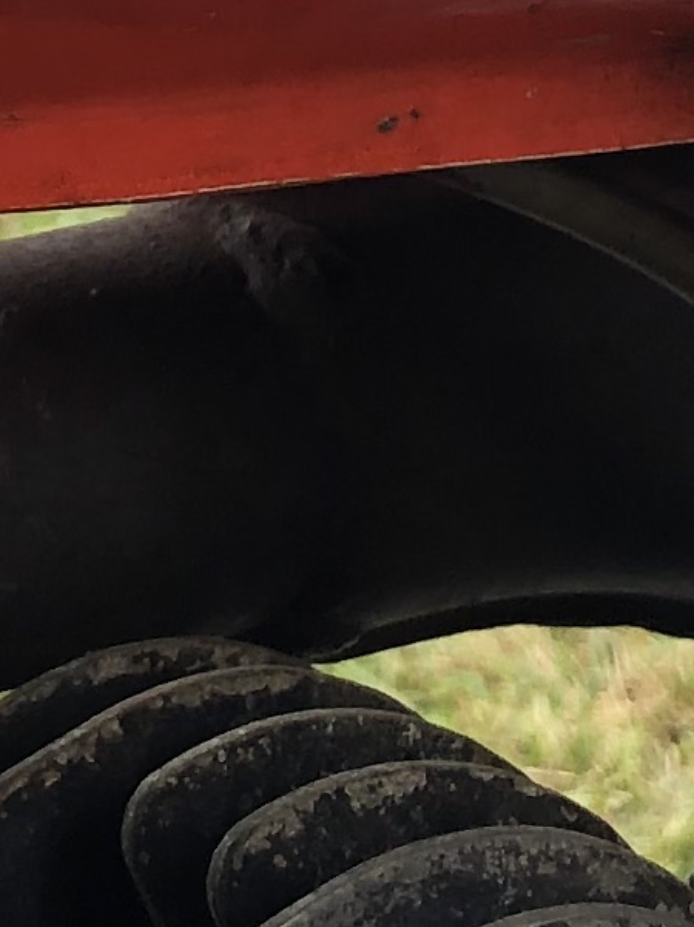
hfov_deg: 7.8
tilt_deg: -14.1
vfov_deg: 10.3
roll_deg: -2.7
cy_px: -267
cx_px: -120
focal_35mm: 188
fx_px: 5031
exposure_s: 1/135
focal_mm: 3.99
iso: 20
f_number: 1.8
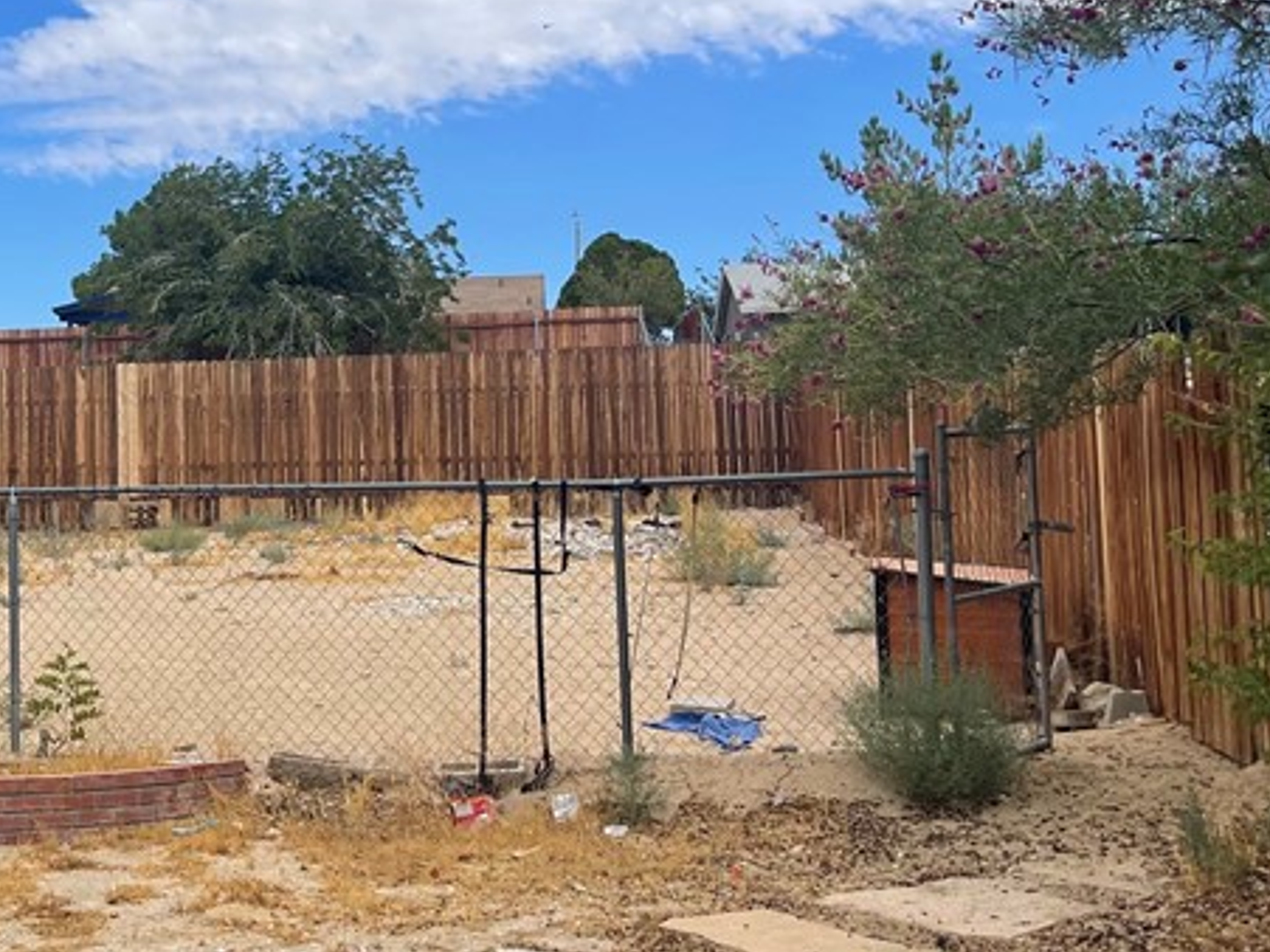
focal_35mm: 59
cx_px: -54
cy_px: 369
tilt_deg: +3.6
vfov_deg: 24.7
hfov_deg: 30.0
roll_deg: -0.2
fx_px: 2164
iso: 32
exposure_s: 1/3788
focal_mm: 5.1
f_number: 1.6
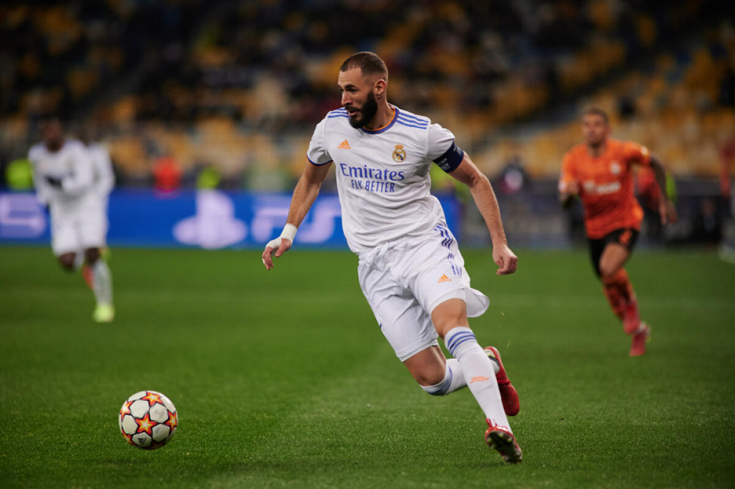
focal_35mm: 300
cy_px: 244
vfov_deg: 4.6
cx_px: 368
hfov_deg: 6.9
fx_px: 6122
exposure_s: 1/4000
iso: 2000
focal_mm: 300
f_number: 3.5
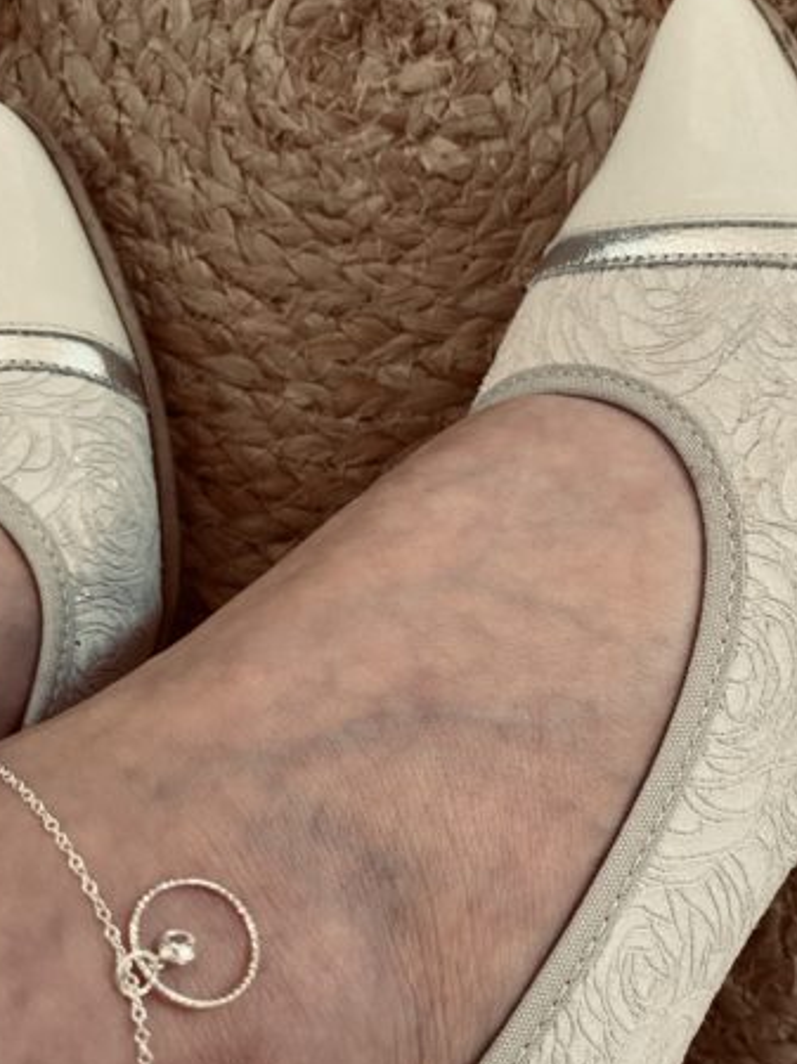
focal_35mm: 37
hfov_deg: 38.4
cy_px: 605
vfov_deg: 50.0
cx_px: 494
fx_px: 1137
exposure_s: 1/60
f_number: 1.8
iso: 250
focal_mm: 4.25
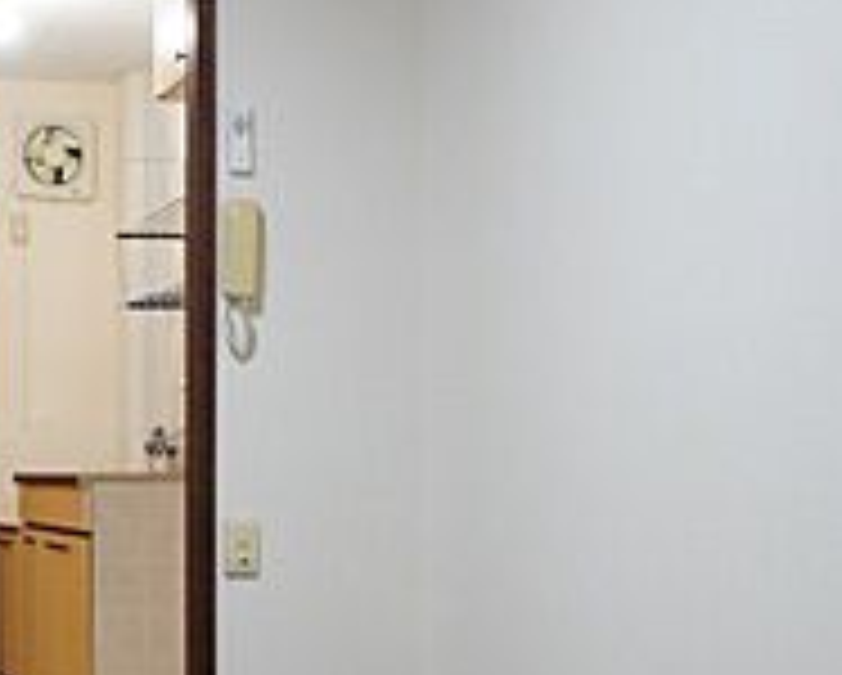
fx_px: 1921
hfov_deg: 24.1
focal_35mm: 77
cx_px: 108
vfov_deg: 19.8
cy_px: 502
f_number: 3.5
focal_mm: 16
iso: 2500
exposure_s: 1/250
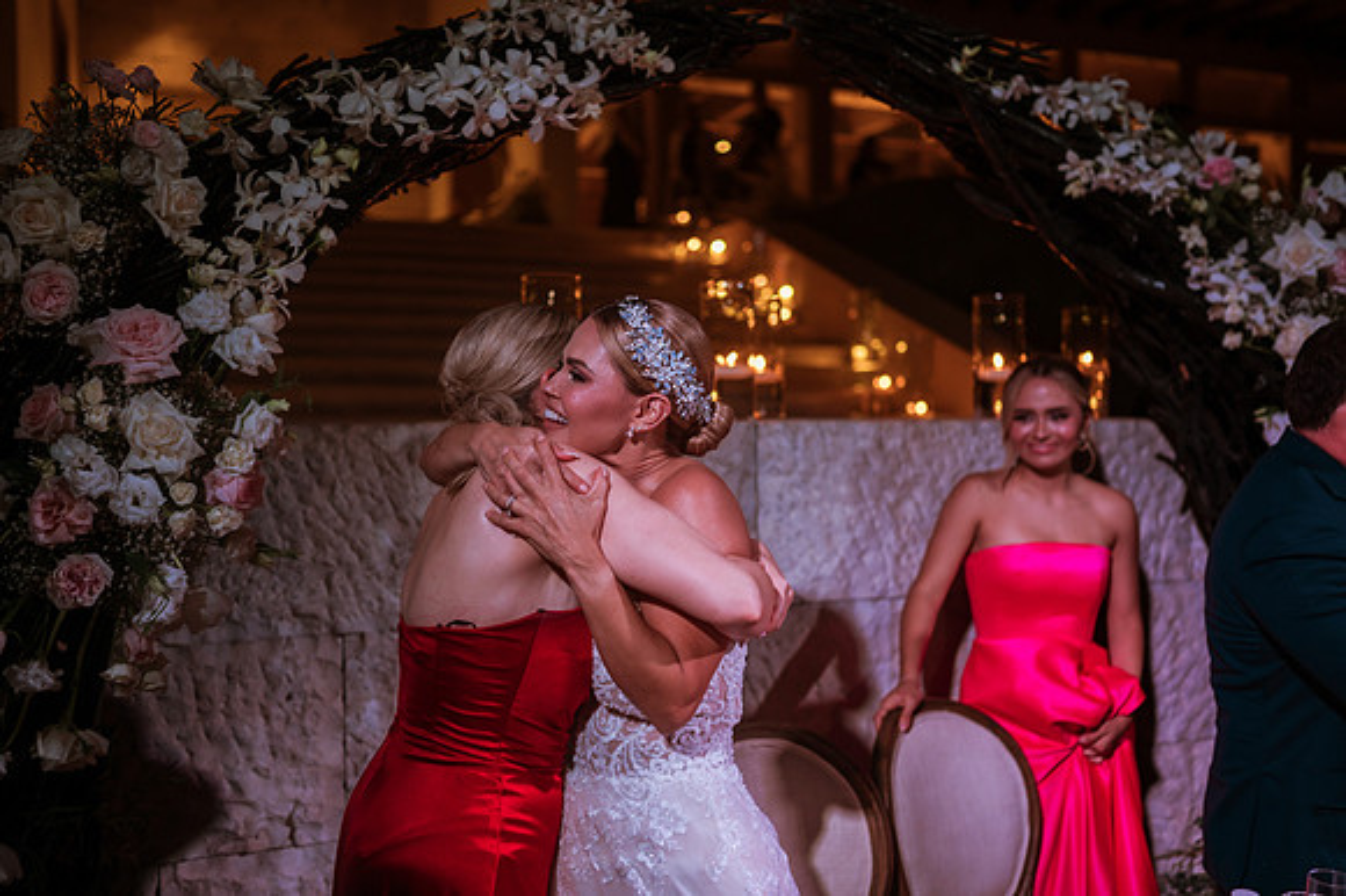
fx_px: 1308
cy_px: 448
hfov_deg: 54.5
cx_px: 673
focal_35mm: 35
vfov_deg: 37.8
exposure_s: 1/160
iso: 500
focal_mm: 35
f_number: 1.8
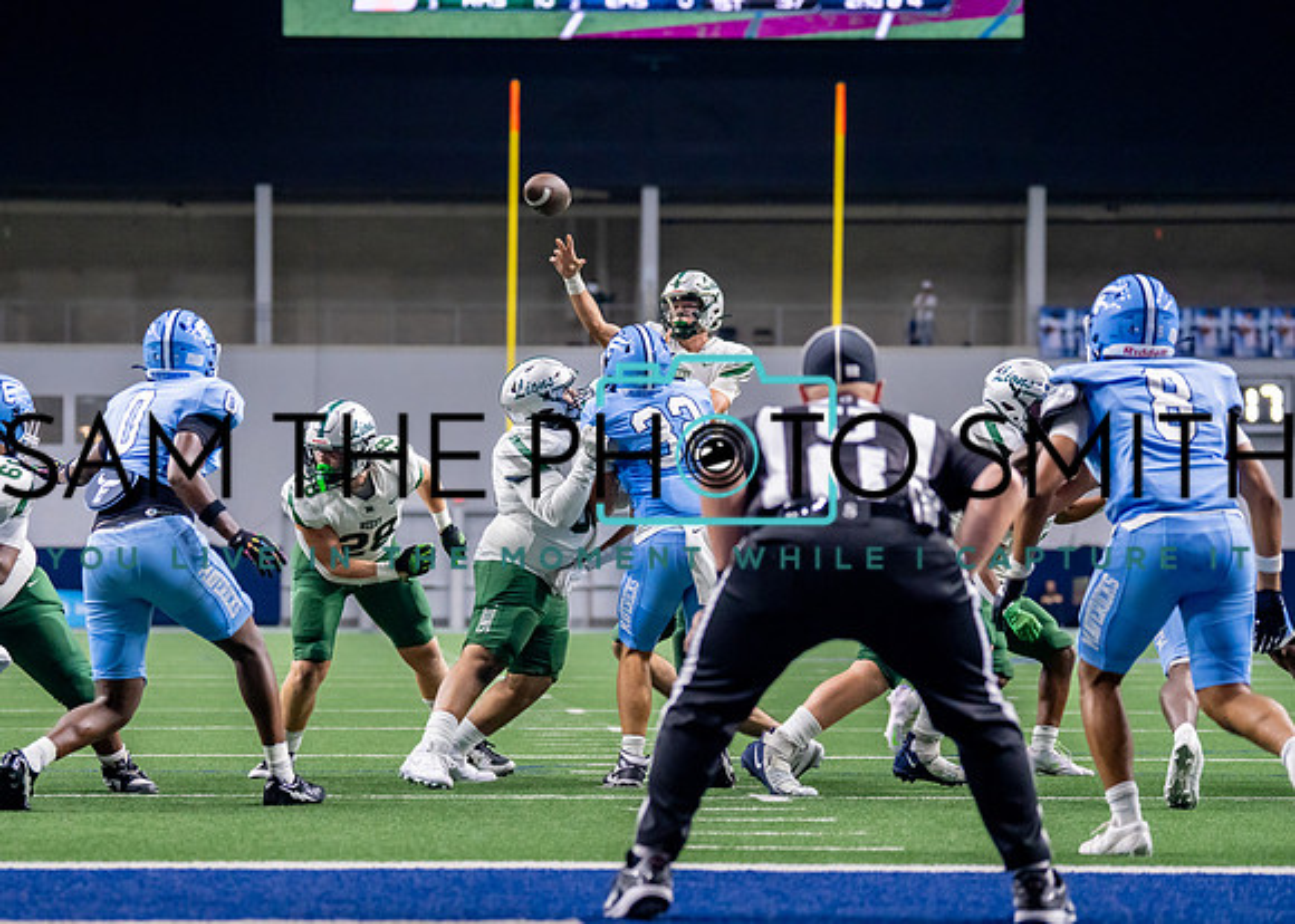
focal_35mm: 139
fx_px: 5110
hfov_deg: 14.4
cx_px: 502
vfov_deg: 10.3
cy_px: 570
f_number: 2.8
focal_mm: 100
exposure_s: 1/1000
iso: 2000
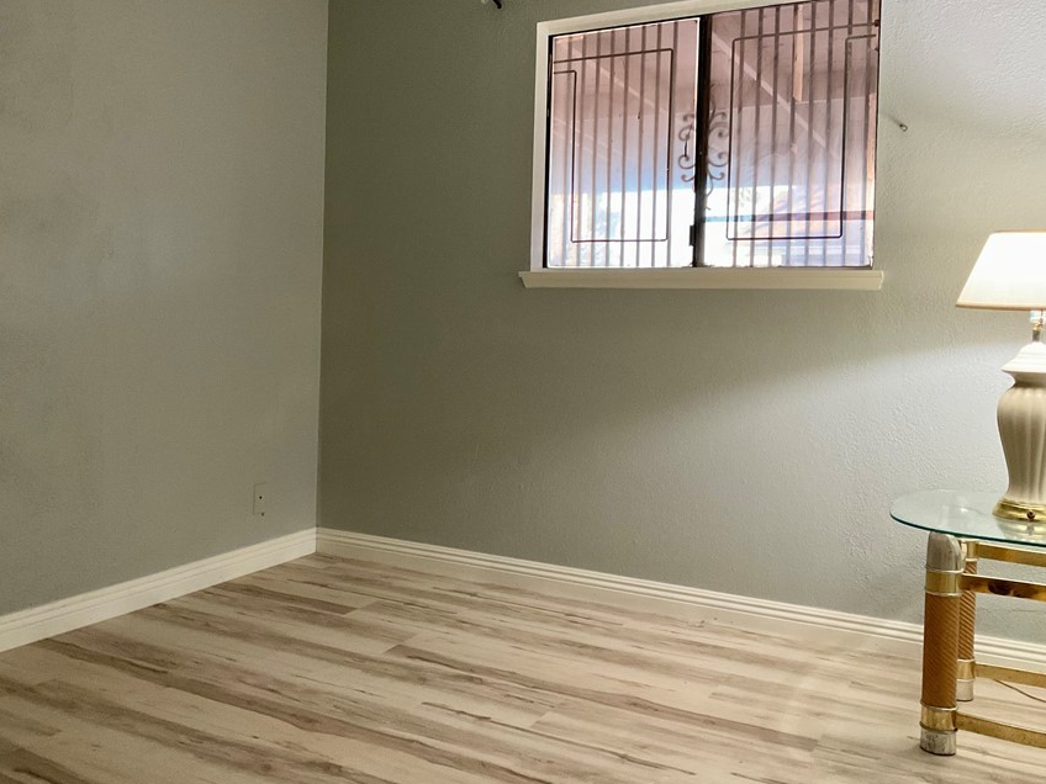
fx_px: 1058
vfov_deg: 40.6
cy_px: 325
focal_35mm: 35
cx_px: 423
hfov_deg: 52.3
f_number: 1.8
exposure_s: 1/60
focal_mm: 3
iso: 250
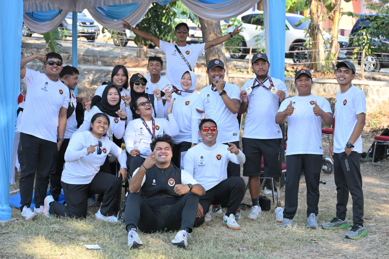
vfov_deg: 26.5
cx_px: 194
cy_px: 130
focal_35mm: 51
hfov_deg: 38.9
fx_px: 551
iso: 2000
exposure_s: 1/6400
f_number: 2.8
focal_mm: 51
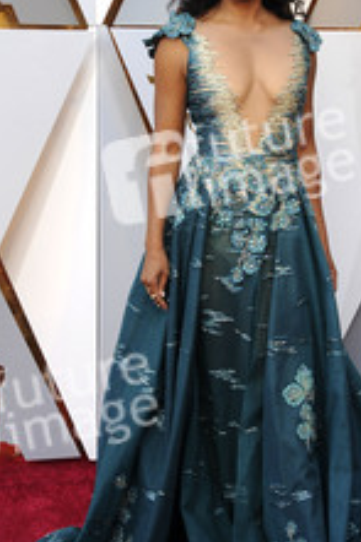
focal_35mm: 87
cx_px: 301
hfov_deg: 15.6
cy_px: 289
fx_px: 1311
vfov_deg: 23.4
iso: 1000
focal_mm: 48
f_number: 6.3
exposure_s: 1/250
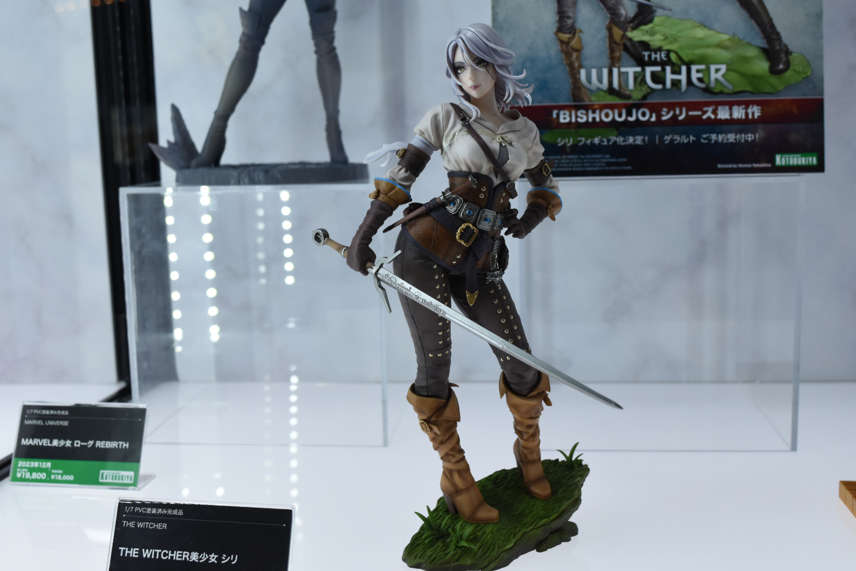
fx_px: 1034
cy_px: 286
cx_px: 428
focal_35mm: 44
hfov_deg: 45.0
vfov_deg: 30.8
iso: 640
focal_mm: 29
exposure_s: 1/320
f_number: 8
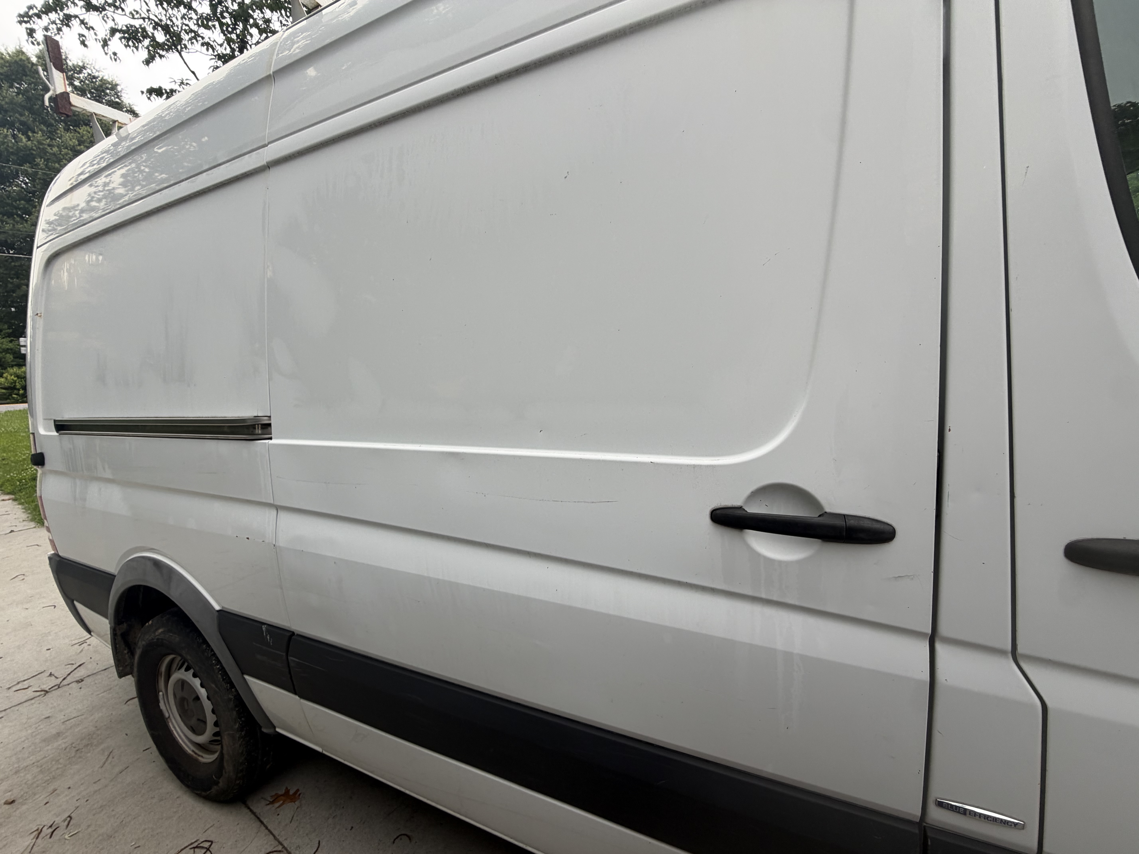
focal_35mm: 14
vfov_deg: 85.7
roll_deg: +3.6
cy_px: 427
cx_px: 570
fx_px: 461
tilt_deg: -6.7
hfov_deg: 102.1
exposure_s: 1/246
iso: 40
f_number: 2.2
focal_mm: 2.22
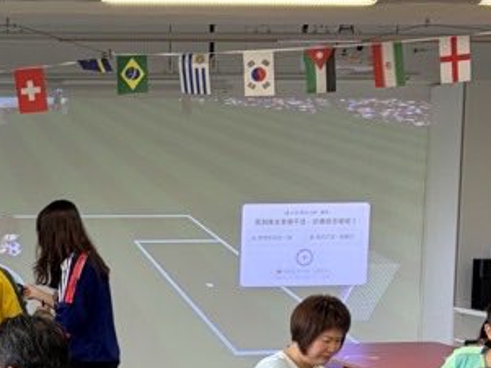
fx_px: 1348
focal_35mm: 95
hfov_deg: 20.1
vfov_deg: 15.2
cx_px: 20
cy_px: 395
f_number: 1.6
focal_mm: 5.96
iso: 125
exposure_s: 1/100
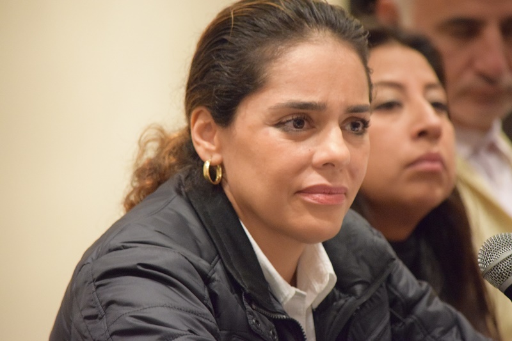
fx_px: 4479
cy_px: 170
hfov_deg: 6.5
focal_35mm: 315
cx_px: 256
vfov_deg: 4.4
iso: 6400
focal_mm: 210
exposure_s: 1/50
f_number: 5.3
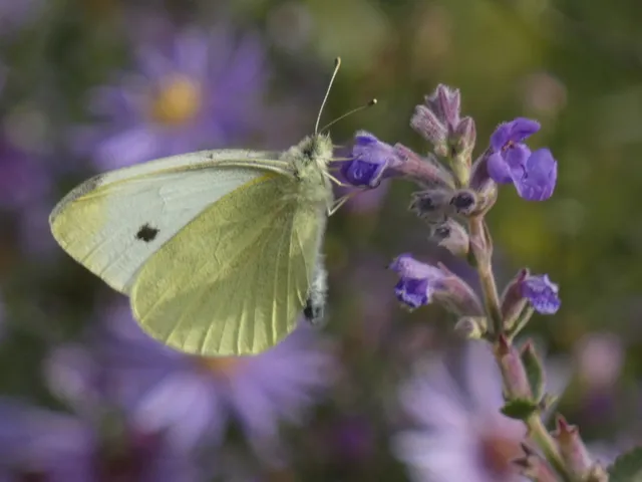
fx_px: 13298
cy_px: 241
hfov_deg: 2.8
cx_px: 321
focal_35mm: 717
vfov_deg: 2.1
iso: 250
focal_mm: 128.4
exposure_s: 1/250
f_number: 5.6
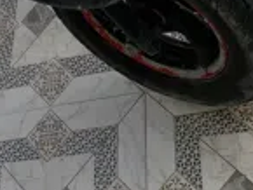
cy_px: -152
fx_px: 841
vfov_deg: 11.9
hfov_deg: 16.7
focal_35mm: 115
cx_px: -2
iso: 25
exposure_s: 1/483
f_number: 1.8
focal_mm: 4.25
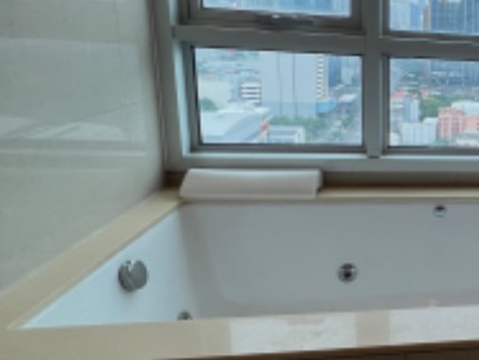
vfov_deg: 40.5
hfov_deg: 40.4
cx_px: 549
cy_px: 141
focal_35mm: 35
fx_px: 485
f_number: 1.8
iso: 32
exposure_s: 1/126
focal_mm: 1.57
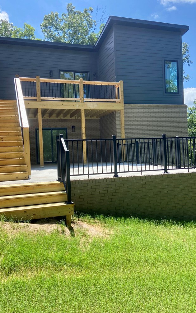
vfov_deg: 66.5
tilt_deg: +0.7
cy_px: 154
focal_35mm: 28
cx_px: 82
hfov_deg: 44.4
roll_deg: +1.7
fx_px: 239
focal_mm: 4.25
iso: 32
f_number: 1.8
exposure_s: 1/1377
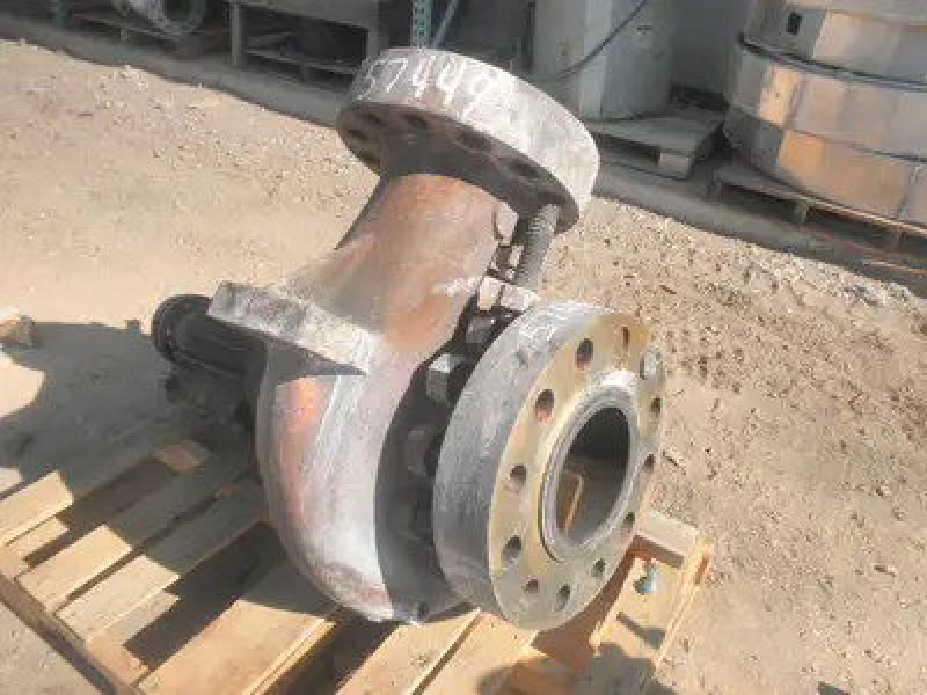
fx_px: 750
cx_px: 464
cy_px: 348
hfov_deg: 63.4
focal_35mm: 28
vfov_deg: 49.7
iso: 64
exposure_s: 1/80
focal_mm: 5
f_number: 8.5
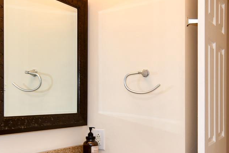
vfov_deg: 23.0
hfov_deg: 34.3
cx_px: 142
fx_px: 369
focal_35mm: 58
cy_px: 123
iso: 220
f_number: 4
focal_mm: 12
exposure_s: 1/60
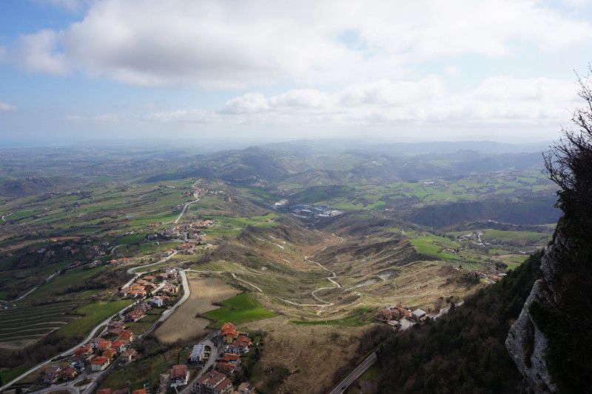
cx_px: 296
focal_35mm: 24
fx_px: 394
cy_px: 197
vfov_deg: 53.1
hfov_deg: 73.8
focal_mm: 16
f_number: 14
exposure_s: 1/100
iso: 100
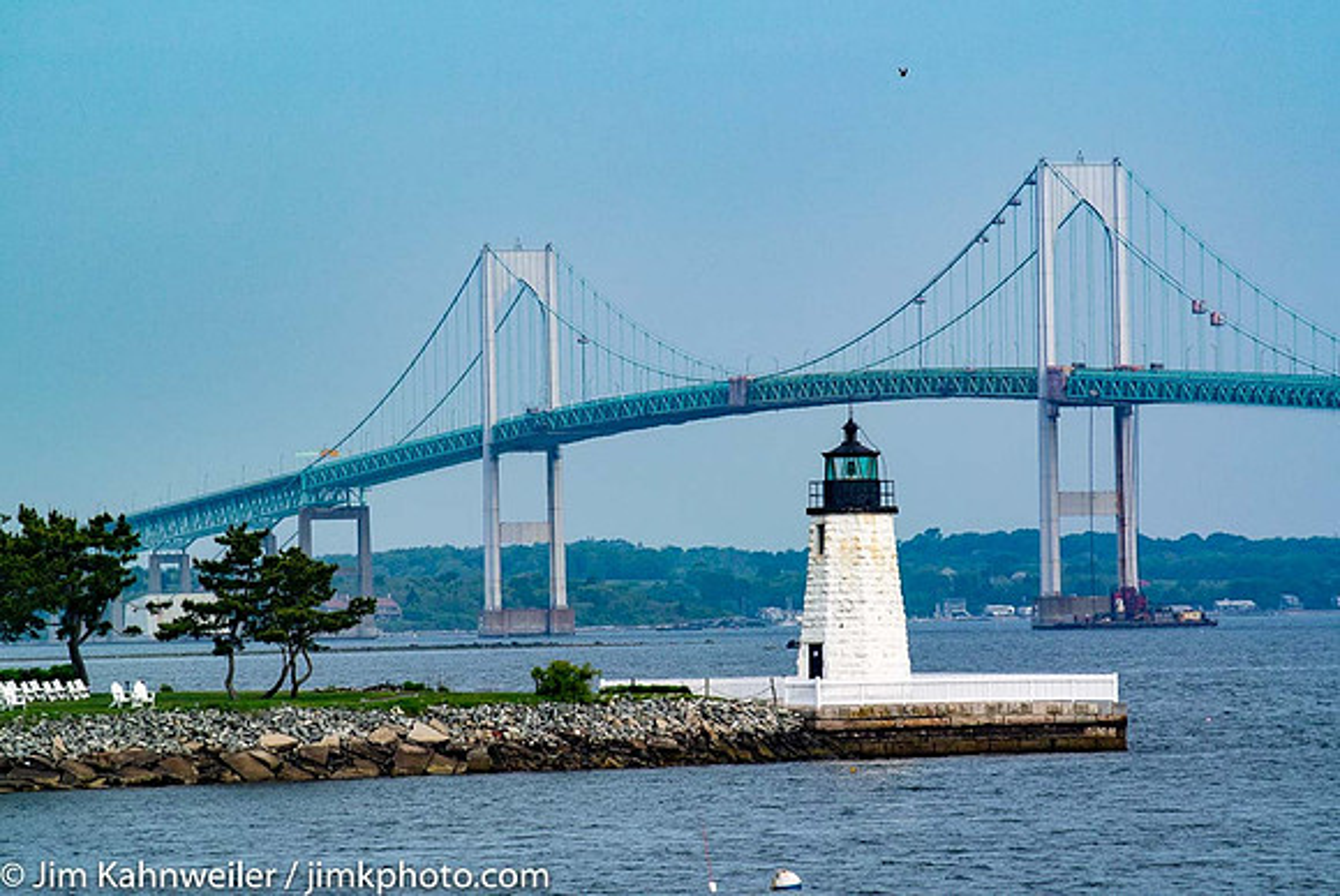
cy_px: 448
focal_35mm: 242
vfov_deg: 5.7
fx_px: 9017
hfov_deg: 8.5
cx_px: 670
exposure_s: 1/400
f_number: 8
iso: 100
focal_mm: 89.9
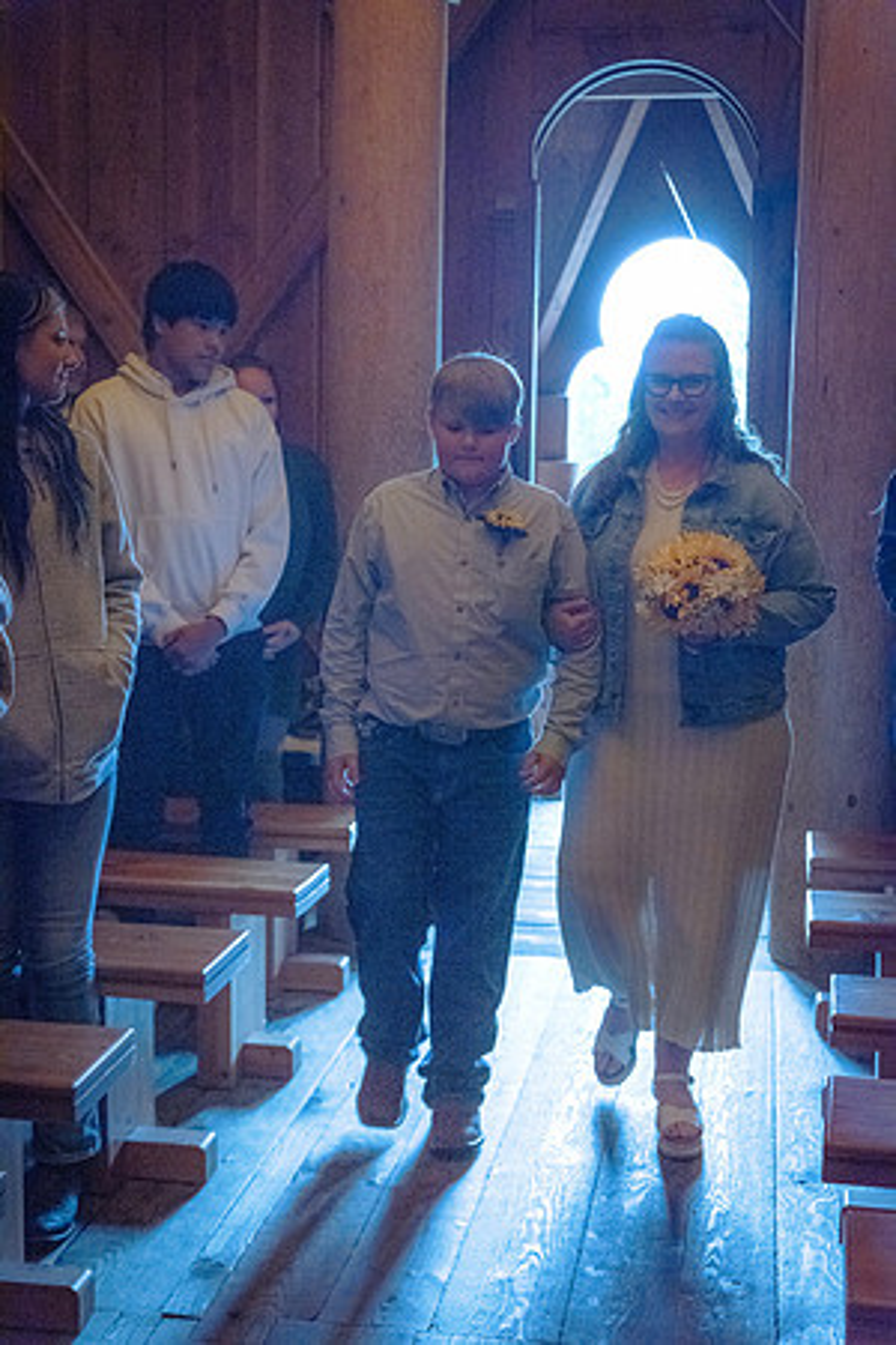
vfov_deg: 38.2
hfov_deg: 26.0
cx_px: 448
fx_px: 1941
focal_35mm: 52
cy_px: 672
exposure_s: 1/125
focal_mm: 52
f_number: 4
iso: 5000
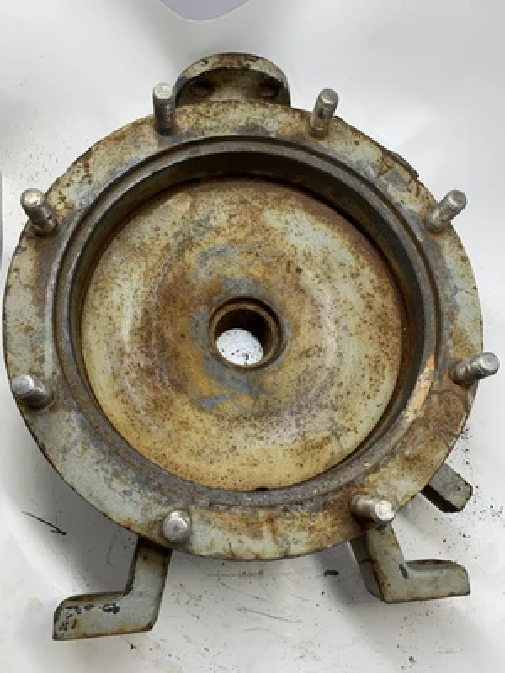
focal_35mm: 26
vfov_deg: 67.3
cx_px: 252
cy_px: 336
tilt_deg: -72.1
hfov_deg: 53.1
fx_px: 506
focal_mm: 4.25
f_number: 1.8
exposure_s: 1/121
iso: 40
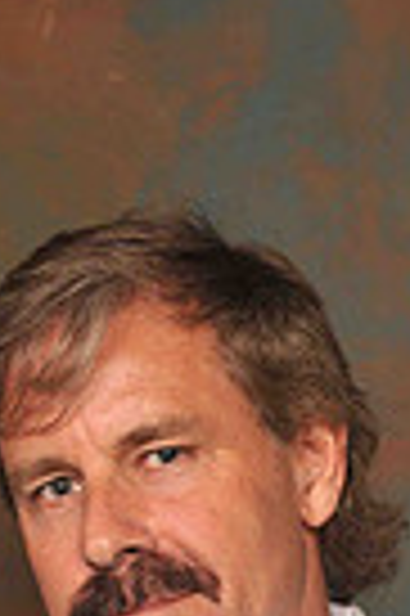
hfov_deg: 5.4
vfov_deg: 8.0
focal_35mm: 256
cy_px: 805
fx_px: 4384
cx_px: 241
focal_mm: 52
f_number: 6.3
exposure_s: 1/125
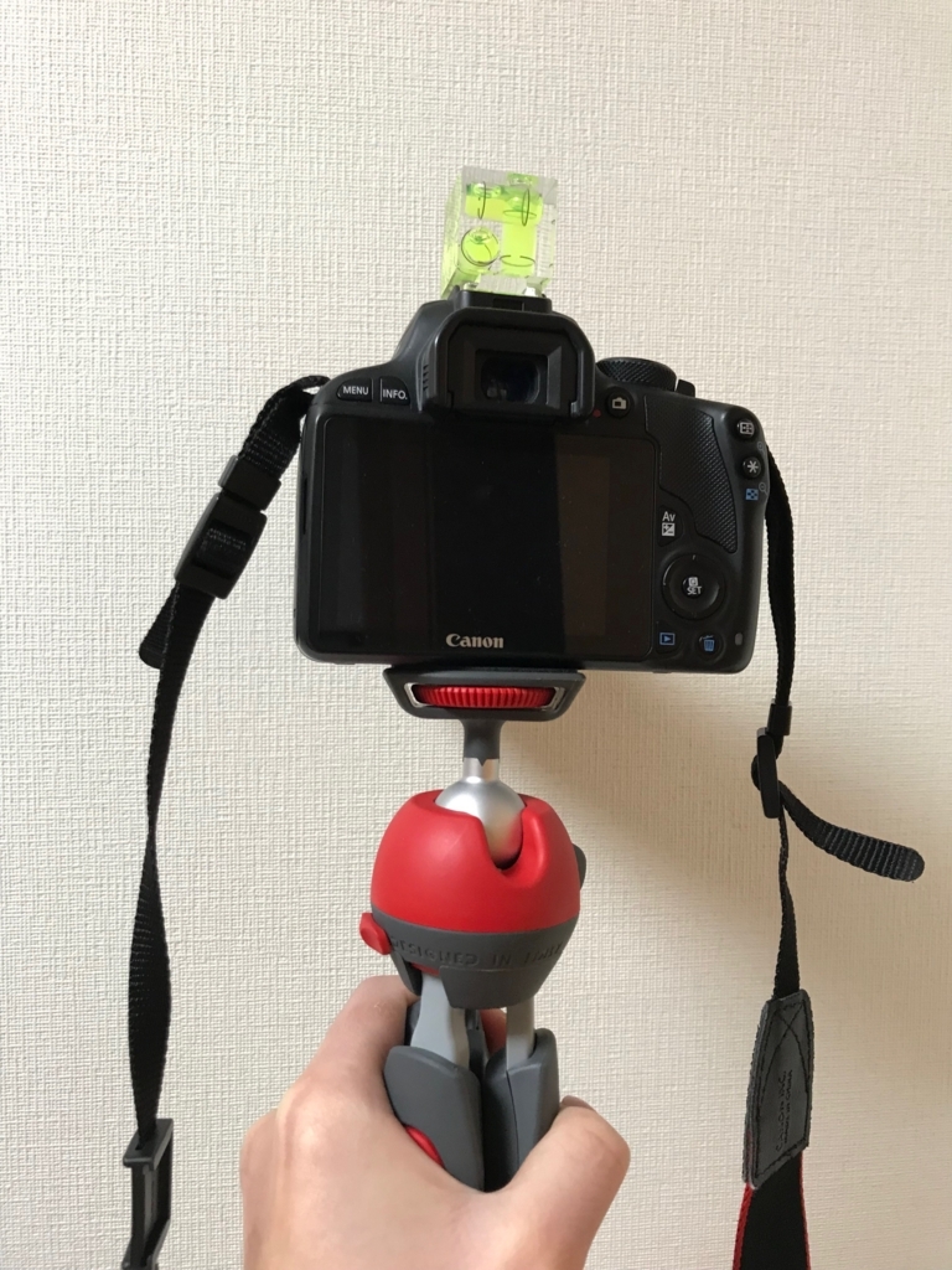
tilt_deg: -3.5
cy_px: 635
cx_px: 476
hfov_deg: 49.7
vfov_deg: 63.4
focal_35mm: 28
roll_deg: +0.7
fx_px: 1027
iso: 50
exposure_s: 1/17
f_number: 1.8
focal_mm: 3.99
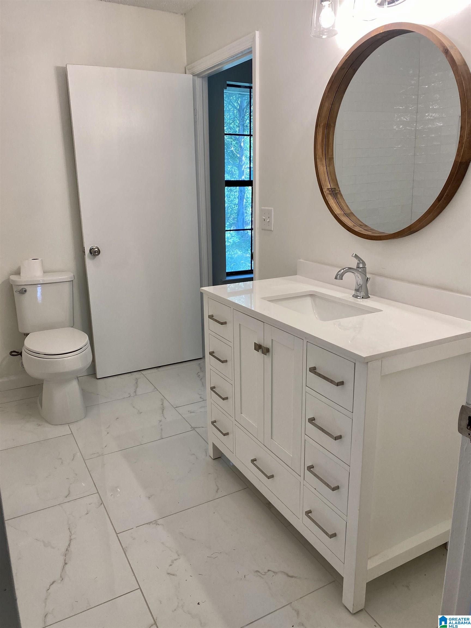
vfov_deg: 67.3
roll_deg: +1.1
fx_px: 472
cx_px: 236
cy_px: 314
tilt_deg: -14.9
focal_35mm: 26
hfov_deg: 53.1
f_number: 1.8
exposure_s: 1/120
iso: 80
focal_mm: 4.25
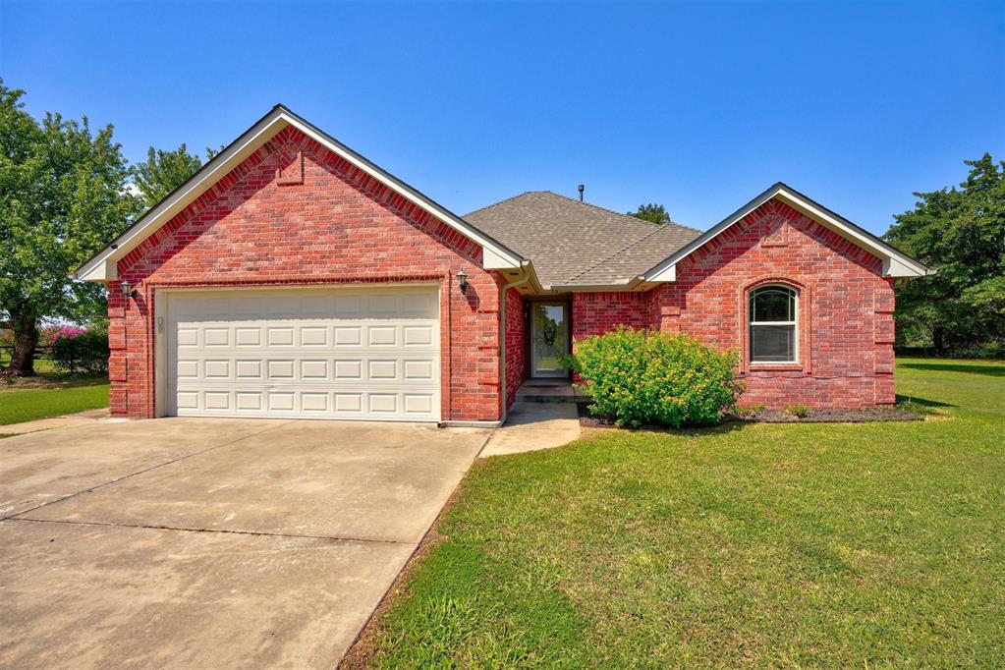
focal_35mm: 16
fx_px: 447
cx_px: 502
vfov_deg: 73.7
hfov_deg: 96.7
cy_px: 335
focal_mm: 16
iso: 200
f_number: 7.1
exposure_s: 1/2000
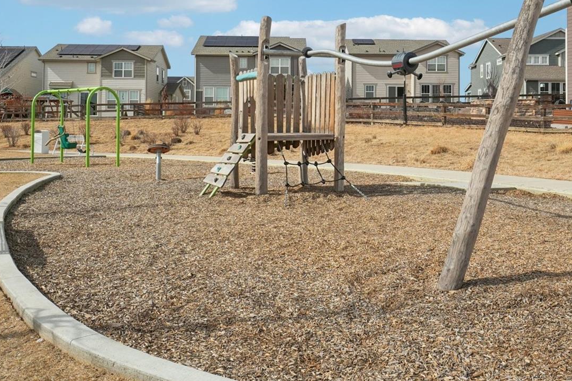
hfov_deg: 51.0
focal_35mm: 38
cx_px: 306
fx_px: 599
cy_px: 116
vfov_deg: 34.8
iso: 400
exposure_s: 1/2000
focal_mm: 17
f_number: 8
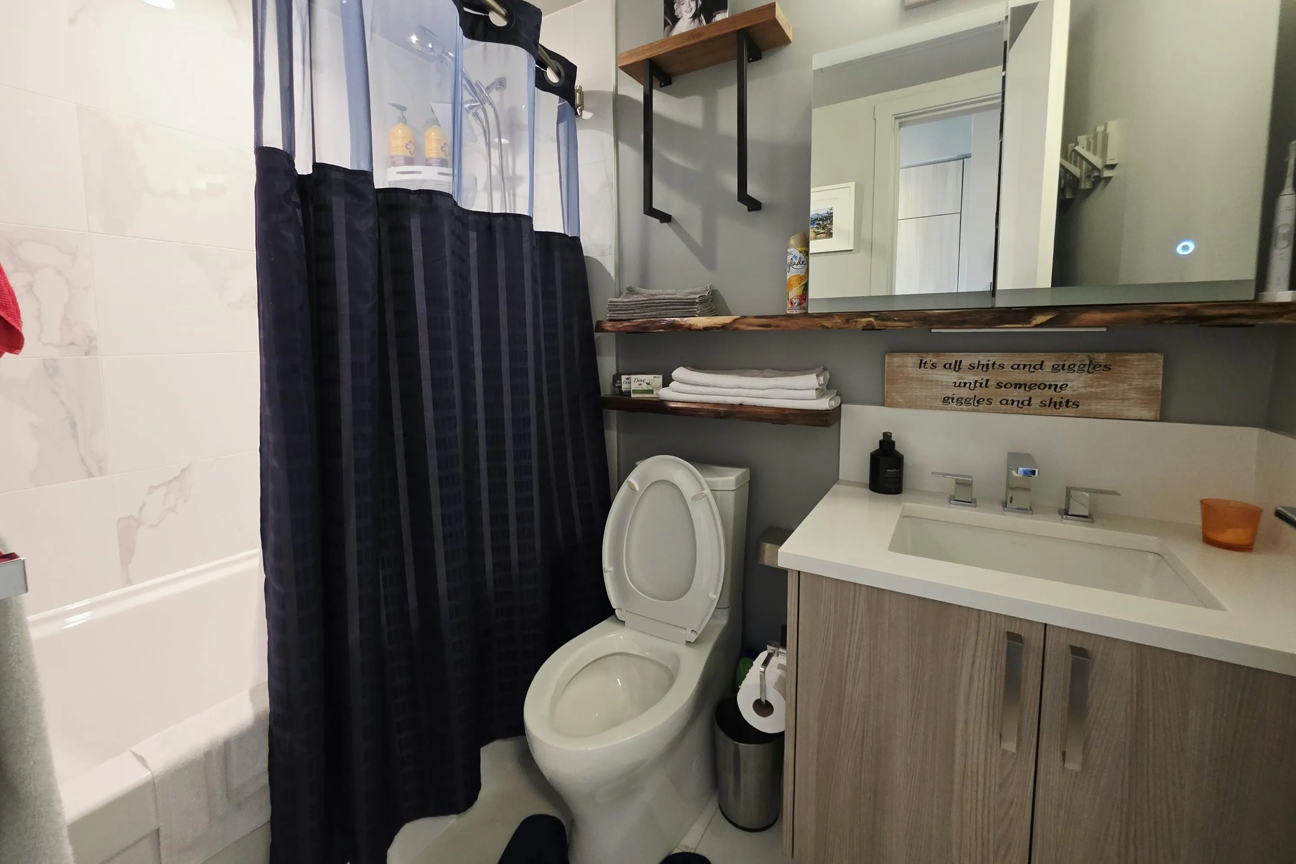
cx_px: 641
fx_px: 504
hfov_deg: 104.3
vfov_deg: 80.9
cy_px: 382
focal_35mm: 14
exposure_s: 1/60
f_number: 1.9
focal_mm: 2.2
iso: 400
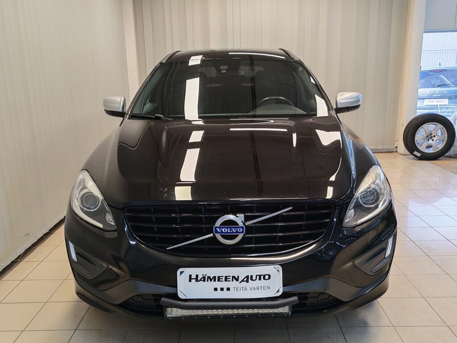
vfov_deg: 45.4
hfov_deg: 58.4
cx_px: 228
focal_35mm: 31
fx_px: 409
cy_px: 172
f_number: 1.6
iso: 64
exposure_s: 1/99
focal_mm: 5.4
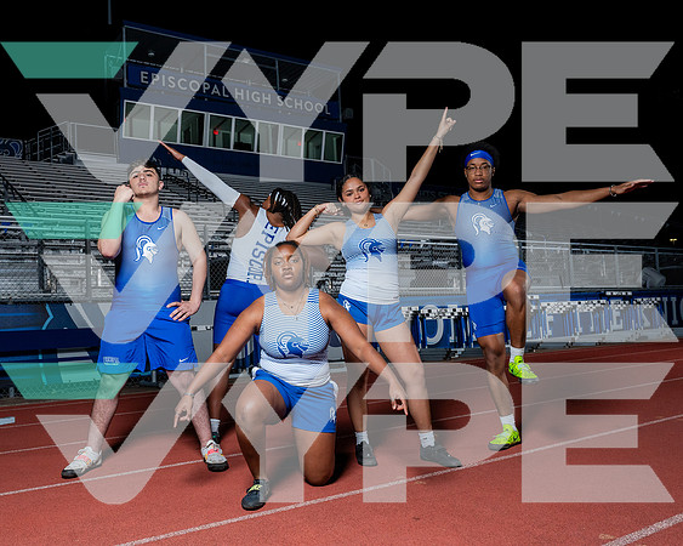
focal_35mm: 31
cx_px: 281
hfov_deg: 56.2
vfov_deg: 46.5
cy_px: 281
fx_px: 636
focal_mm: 26
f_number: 8
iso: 1250
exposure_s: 1/250
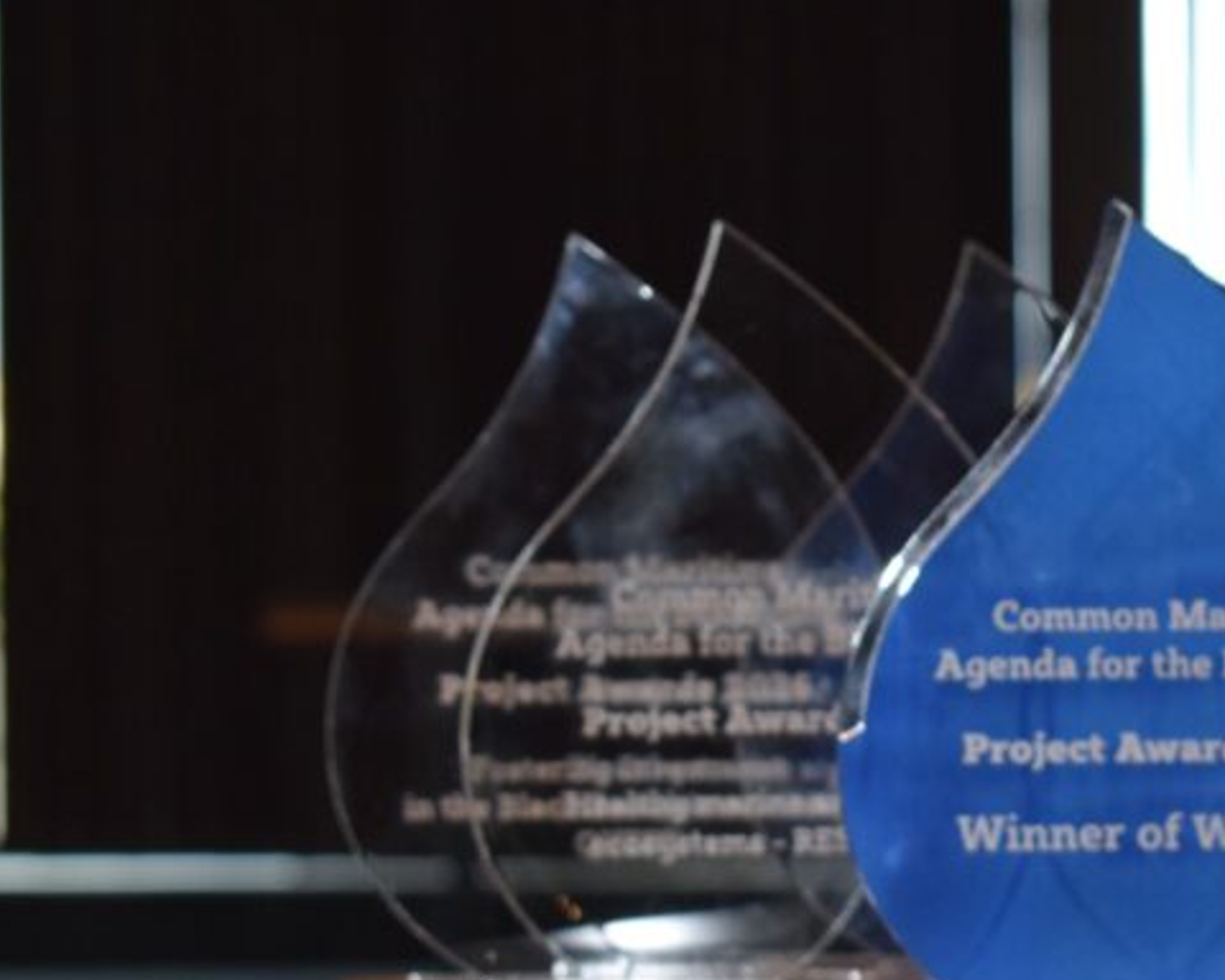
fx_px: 5656
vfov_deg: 9.9
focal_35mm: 156
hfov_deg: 12.3
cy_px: 600
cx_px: 990
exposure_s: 1/125
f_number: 5.6
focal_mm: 52
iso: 800
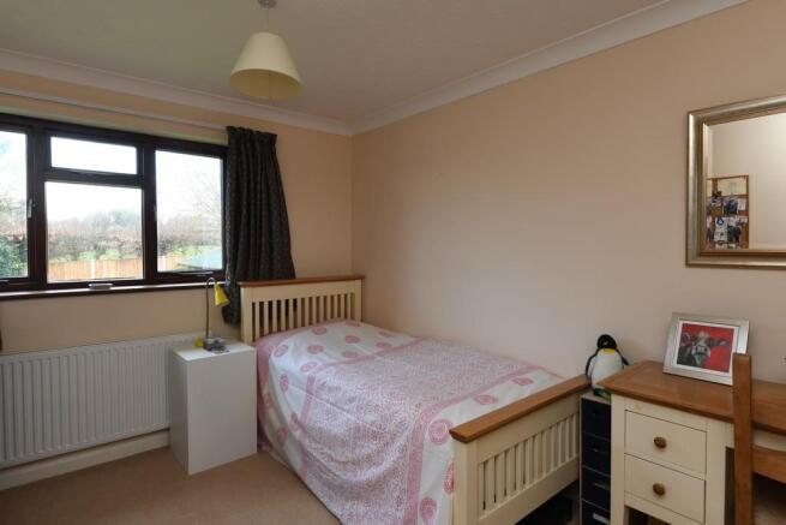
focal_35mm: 20
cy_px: 262
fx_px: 437
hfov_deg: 84.0
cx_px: 393
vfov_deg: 62.0
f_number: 9
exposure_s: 1/13
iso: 320
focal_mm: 20
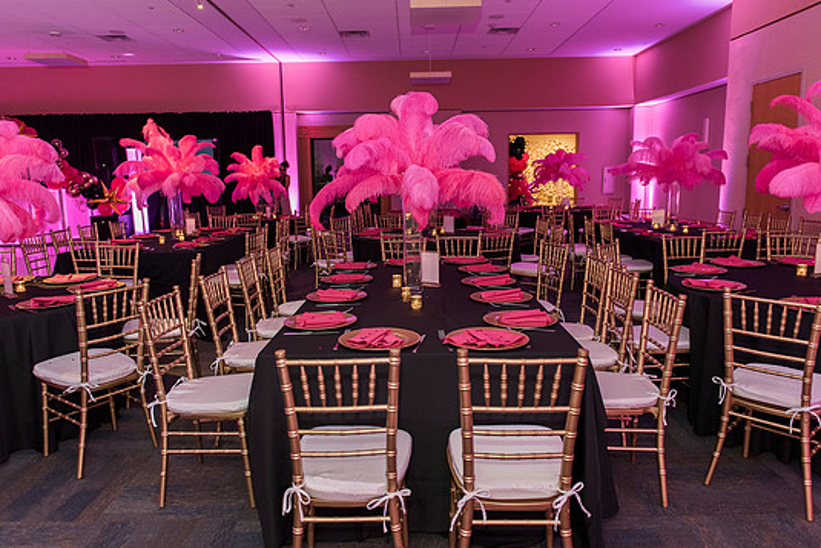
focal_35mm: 26
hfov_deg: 69.4
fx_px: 593
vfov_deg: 49.6
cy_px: 268
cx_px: 407
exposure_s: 1/60
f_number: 3.2
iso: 1600
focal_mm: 24
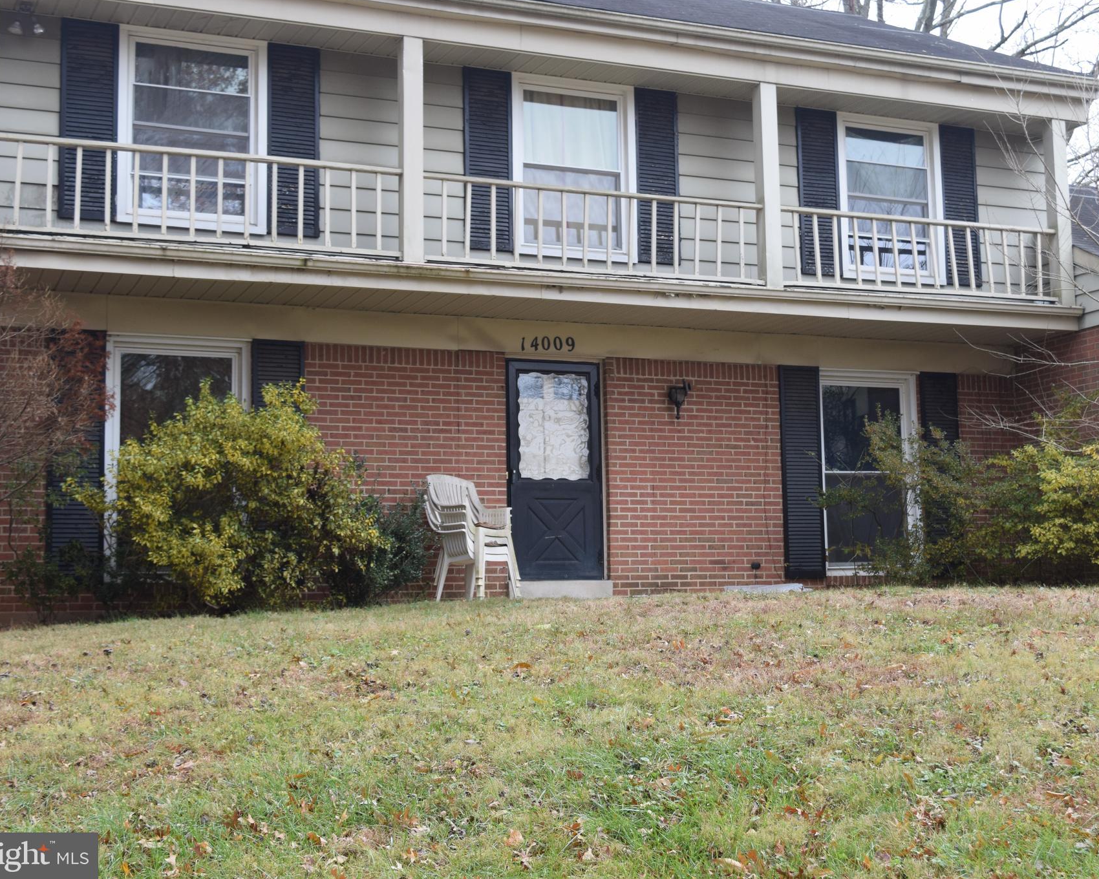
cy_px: 439
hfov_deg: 35.6
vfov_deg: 28.8
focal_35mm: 53
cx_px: 617
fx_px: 1710
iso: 400
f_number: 8
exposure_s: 1/250
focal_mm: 31
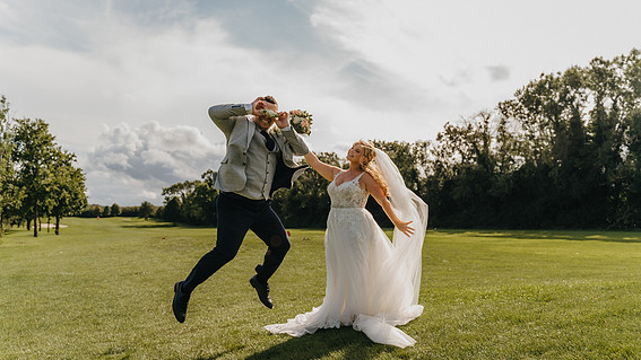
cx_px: 327
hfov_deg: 64.3
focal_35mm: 30
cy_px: 188
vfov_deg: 38.9
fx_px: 510
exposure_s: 1/800
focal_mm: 28
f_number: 3.2
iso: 50
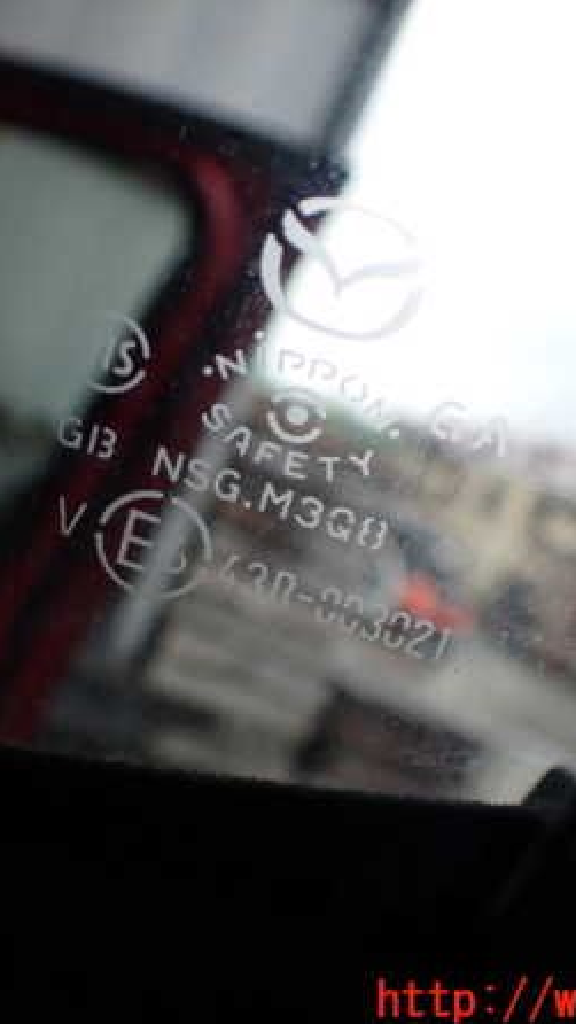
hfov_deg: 27.0
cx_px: 207
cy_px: 514
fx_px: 1194
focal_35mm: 44
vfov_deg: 46.4
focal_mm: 5.4
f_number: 2.3
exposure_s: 1/125
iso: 160
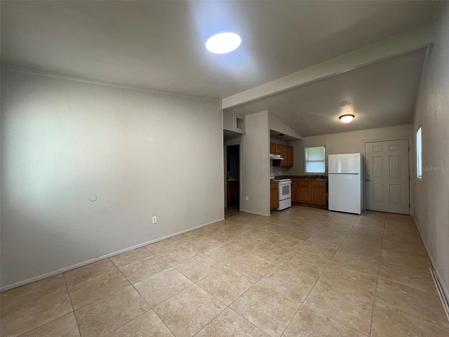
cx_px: 224
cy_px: 168
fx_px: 169
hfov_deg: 106.2
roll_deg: +0.7
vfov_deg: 89.9
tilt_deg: -0.4
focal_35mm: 13
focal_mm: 1.57
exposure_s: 1/60
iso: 160
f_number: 1.8
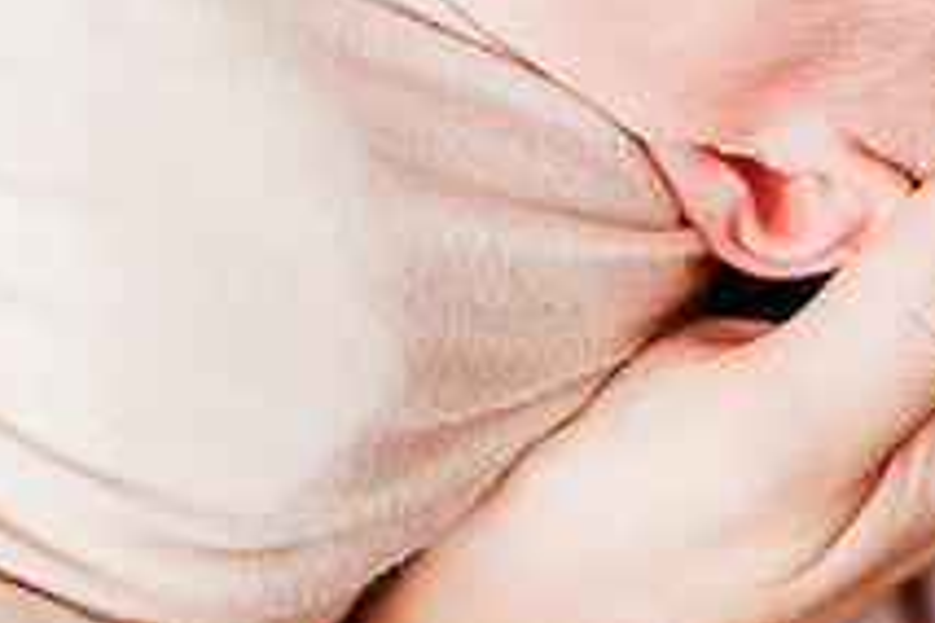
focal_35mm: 231
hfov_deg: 8.9
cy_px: -217
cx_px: 378
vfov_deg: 5.9
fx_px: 5999
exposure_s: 1/160
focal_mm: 85
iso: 50
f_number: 2
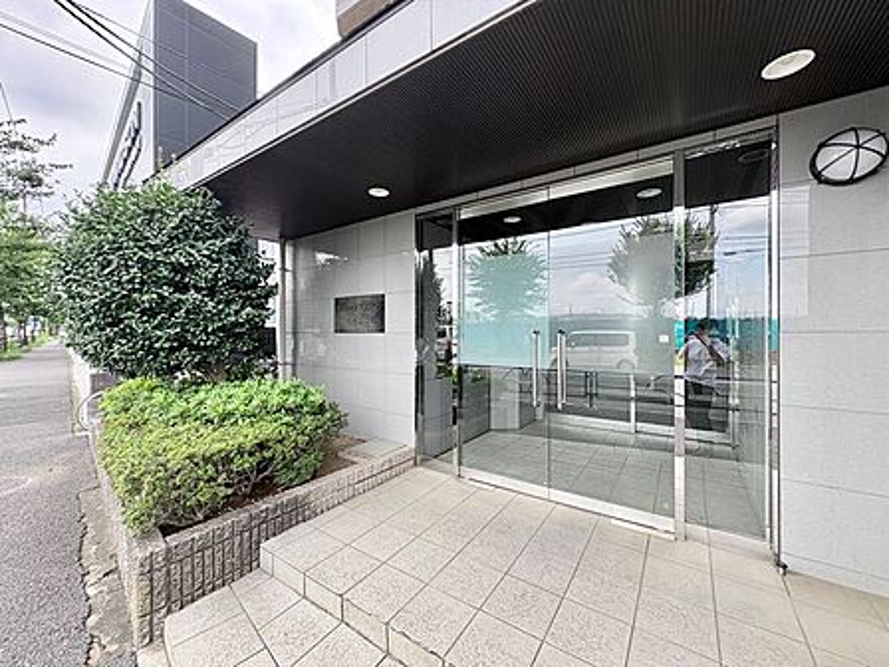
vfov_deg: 85.7
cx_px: 444
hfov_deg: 102.1
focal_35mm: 14
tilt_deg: +0.0
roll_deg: +0.8
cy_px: 334
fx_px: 360
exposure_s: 1/244
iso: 50
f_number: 2.2
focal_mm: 2.22
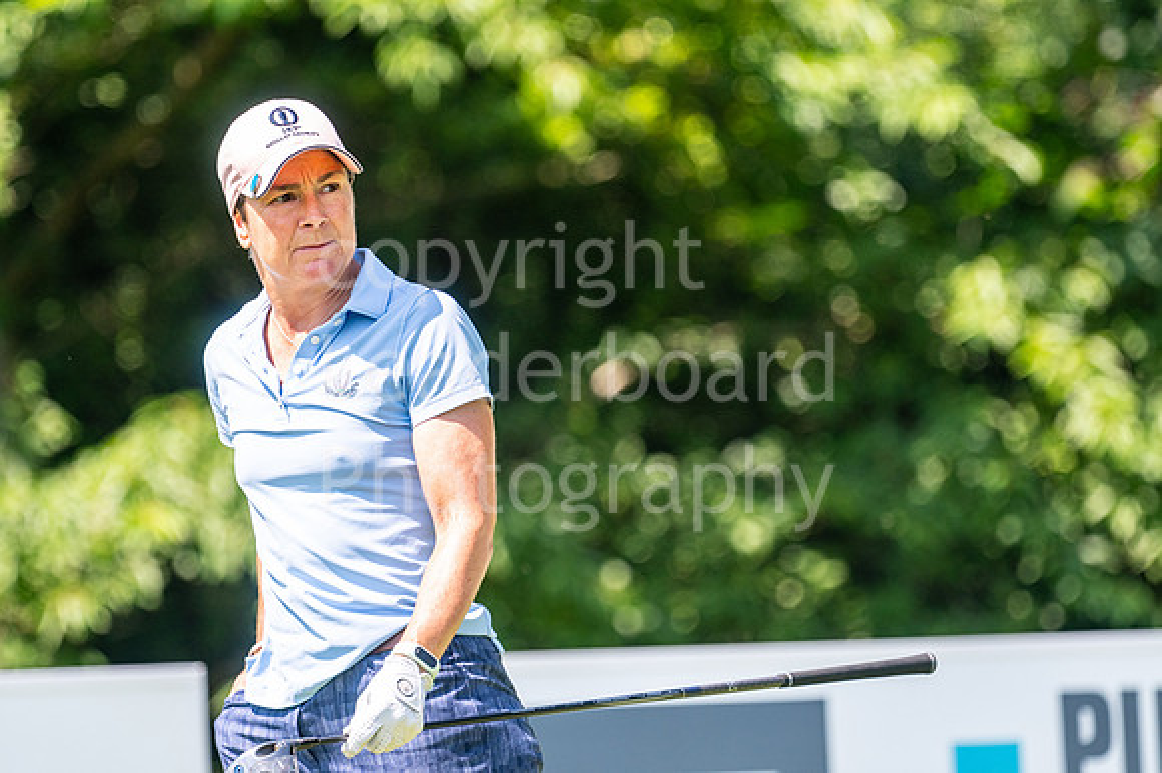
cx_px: 581
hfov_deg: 4.6
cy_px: 386
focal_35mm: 450
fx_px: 14516
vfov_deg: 3.1
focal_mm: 300
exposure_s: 1/1000
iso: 200
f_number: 4.5
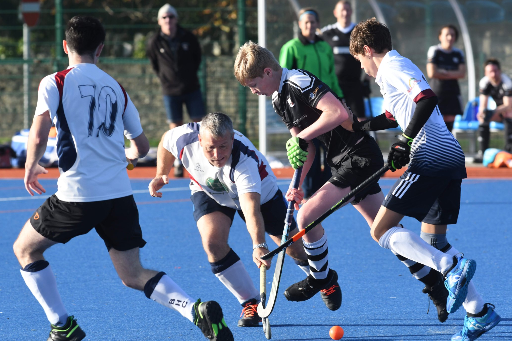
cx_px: 256
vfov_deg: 3.0
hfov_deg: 4.6
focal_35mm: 451
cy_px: 170
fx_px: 6414
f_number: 9
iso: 800
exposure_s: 1/1000
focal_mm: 300
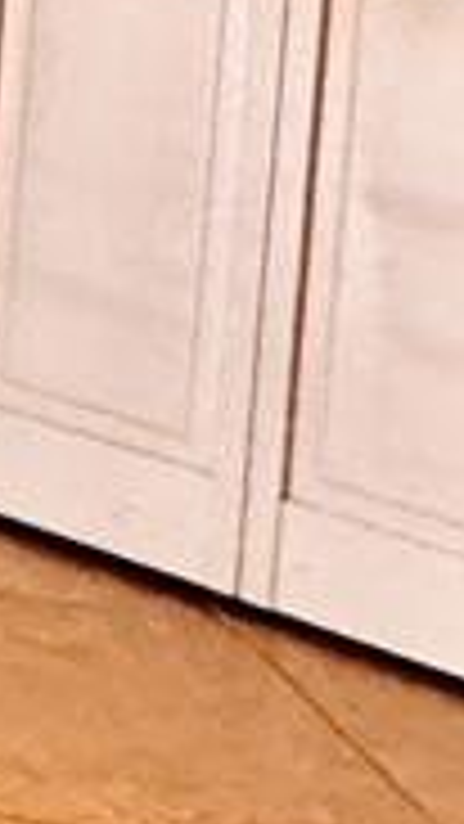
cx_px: -1908
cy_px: -529
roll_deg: -3.0
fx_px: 2908
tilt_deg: -5.0
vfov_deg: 14.6
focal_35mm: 133
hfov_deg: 5.9
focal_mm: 2.22
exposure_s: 1/120
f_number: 2.2
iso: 320
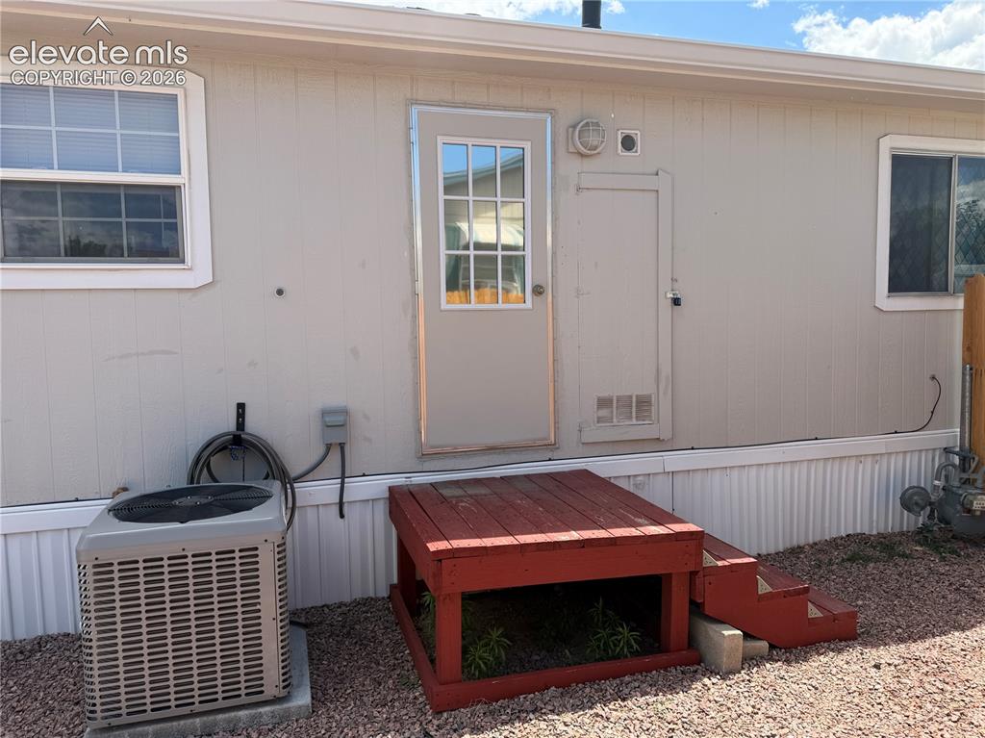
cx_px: 492
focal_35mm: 24
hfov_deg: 71.6
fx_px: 683
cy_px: 369
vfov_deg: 56.8
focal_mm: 6.76
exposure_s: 1/2445
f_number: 1.78
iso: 80
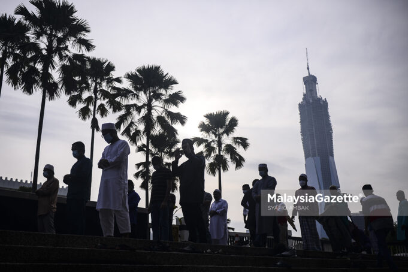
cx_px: 204
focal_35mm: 32
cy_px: 136
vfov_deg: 41.1
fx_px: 363
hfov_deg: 58.7
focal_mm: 32
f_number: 2.8
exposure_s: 1/4000
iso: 100
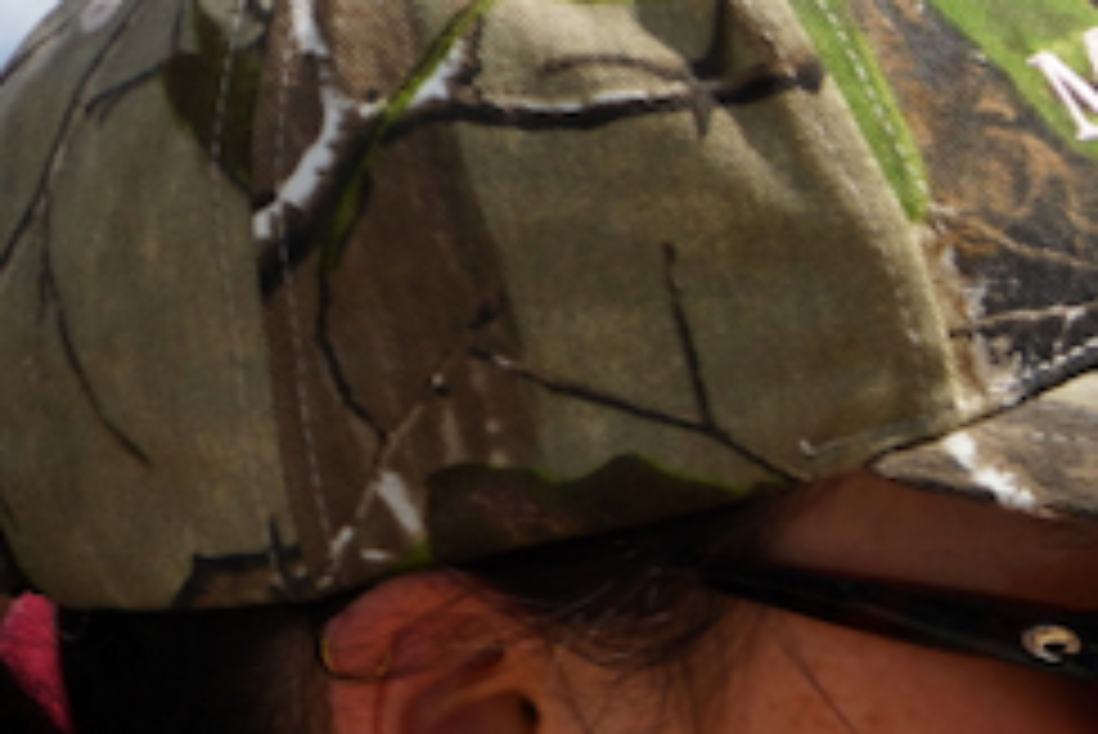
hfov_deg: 7.4
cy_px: 748
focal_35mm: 257
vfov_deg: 5.3
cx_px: 2794
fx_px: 7843
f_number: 11
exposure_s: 1/160
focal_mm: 49
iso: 100
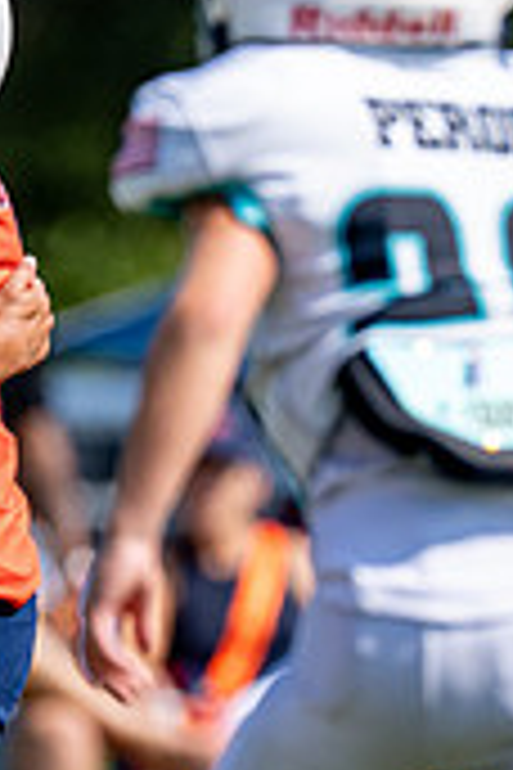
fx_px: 22335
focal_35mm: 1045
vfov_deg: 2.0
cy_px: 539
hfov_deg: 1.3
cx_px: 233
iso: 250
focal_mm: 200
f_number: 2.8
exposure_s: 1/5000
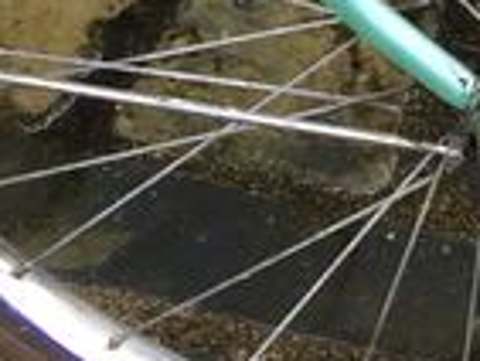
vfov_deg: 6.6
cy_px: -715
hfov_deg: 9.3
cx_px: 824
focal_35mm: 205
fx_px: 2845
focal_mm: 4.15
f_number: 2.2
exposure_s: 1/50
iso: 32
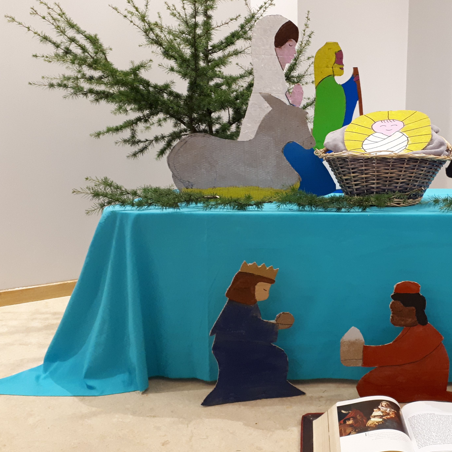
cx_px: 378
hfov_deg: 39.8
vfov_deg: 41.9
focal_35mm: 40
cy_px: 229
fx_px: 591
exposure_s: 1/17
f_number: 1.9
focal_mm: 3.6
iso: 200
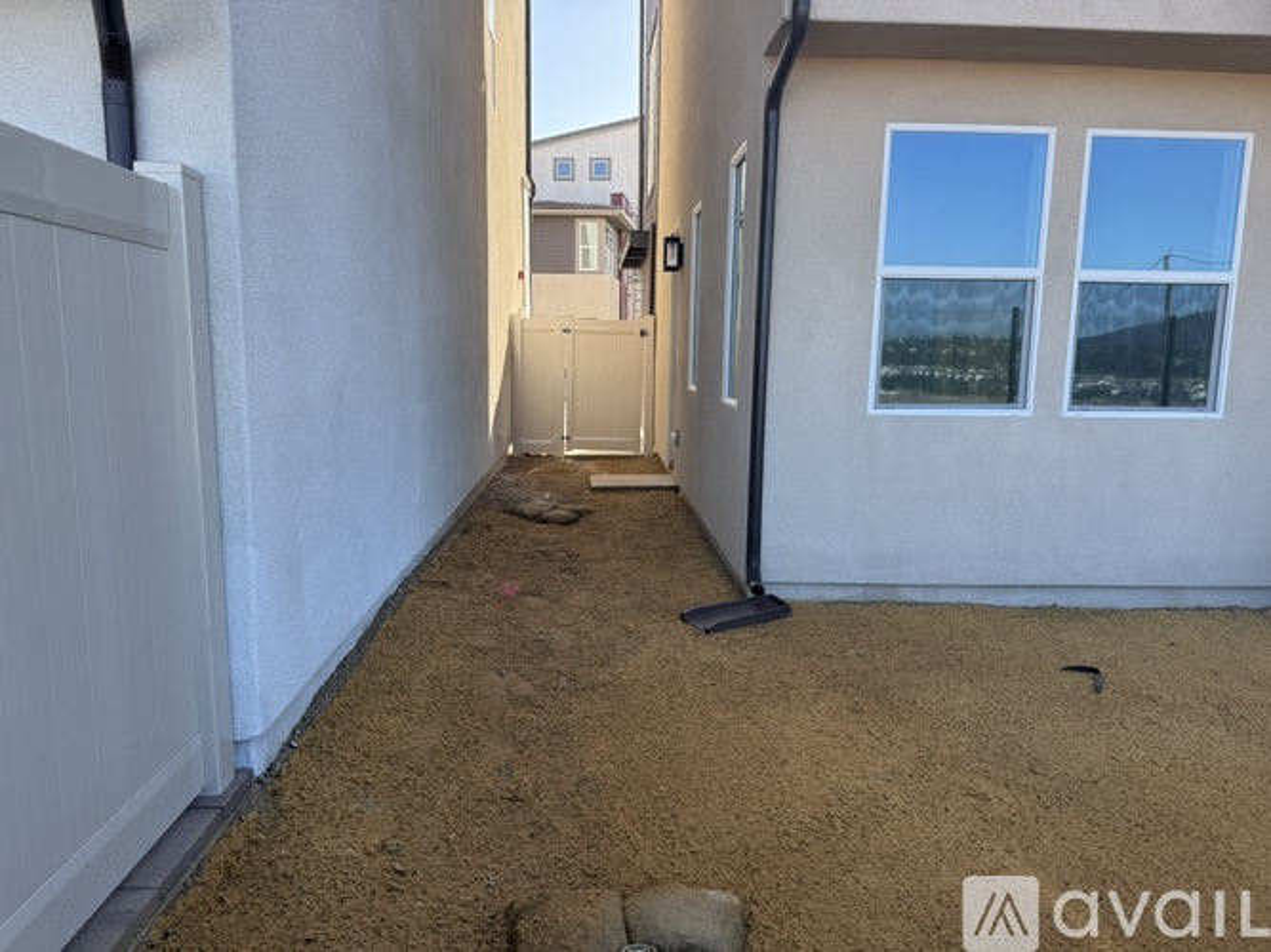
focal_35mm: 24
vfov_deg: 56.8
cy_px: 476
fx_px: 881
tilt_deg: -7.0
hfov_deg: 71.6
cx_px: 636
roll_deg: -0.4
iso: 80
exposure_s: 1/840
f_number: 1.78
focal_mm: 6.76
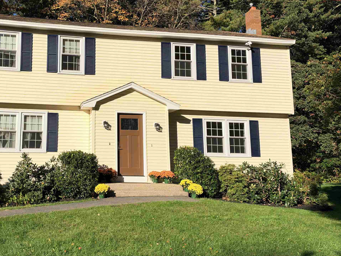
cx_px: 89
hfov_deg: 45.3
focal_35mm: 40
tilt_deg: +9.8
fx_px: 394
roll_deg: -0.4
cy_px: 102
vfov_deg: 35.8
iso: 64
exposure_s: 1/7143
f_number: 1.8
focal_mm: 6.93
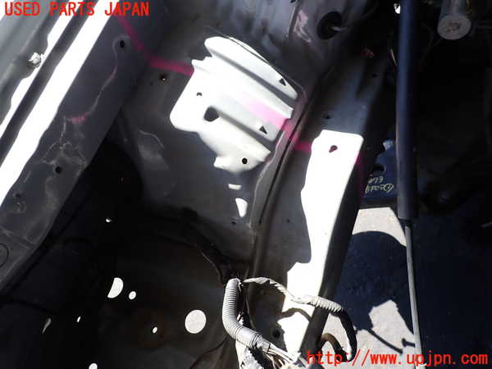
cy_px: 184
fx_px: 355
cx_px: 246
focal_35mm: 25
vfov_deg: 54.9
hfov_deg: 69.4
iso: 100
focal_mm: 4.5
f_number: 2.8
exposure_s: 1/160
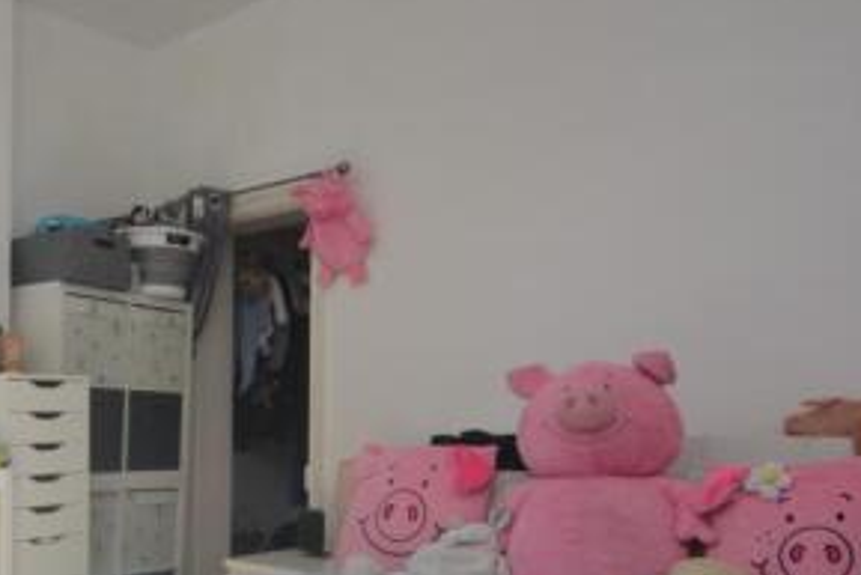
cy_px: 392
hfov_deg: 51.7
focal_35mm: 34
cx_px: 153
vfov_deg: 38.4
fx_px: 814
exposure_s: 1/125
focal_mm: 10
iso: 160
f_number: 5.6
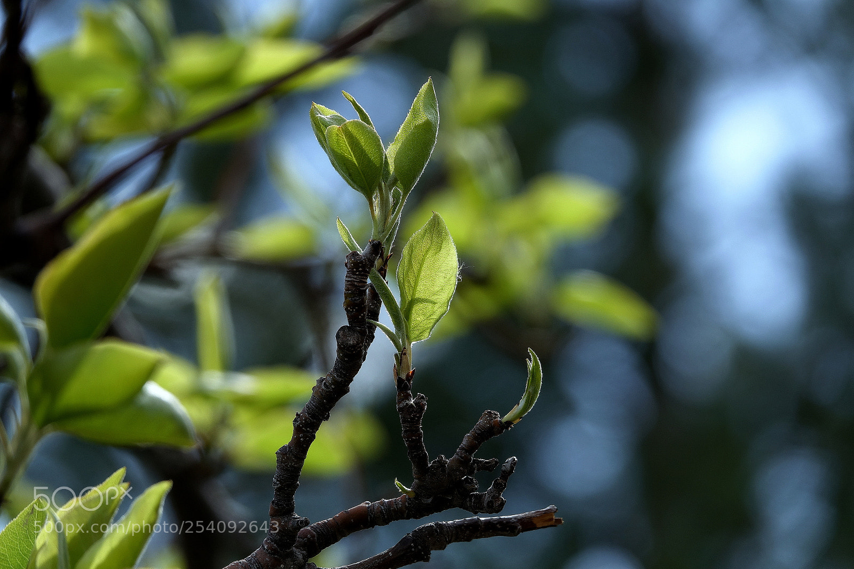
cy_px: 284
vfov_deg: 4.6
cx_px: 427
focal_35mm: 300
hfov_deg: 6.9
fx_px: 7115
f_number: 4
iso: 100
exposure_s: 1/320
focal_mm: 110.13
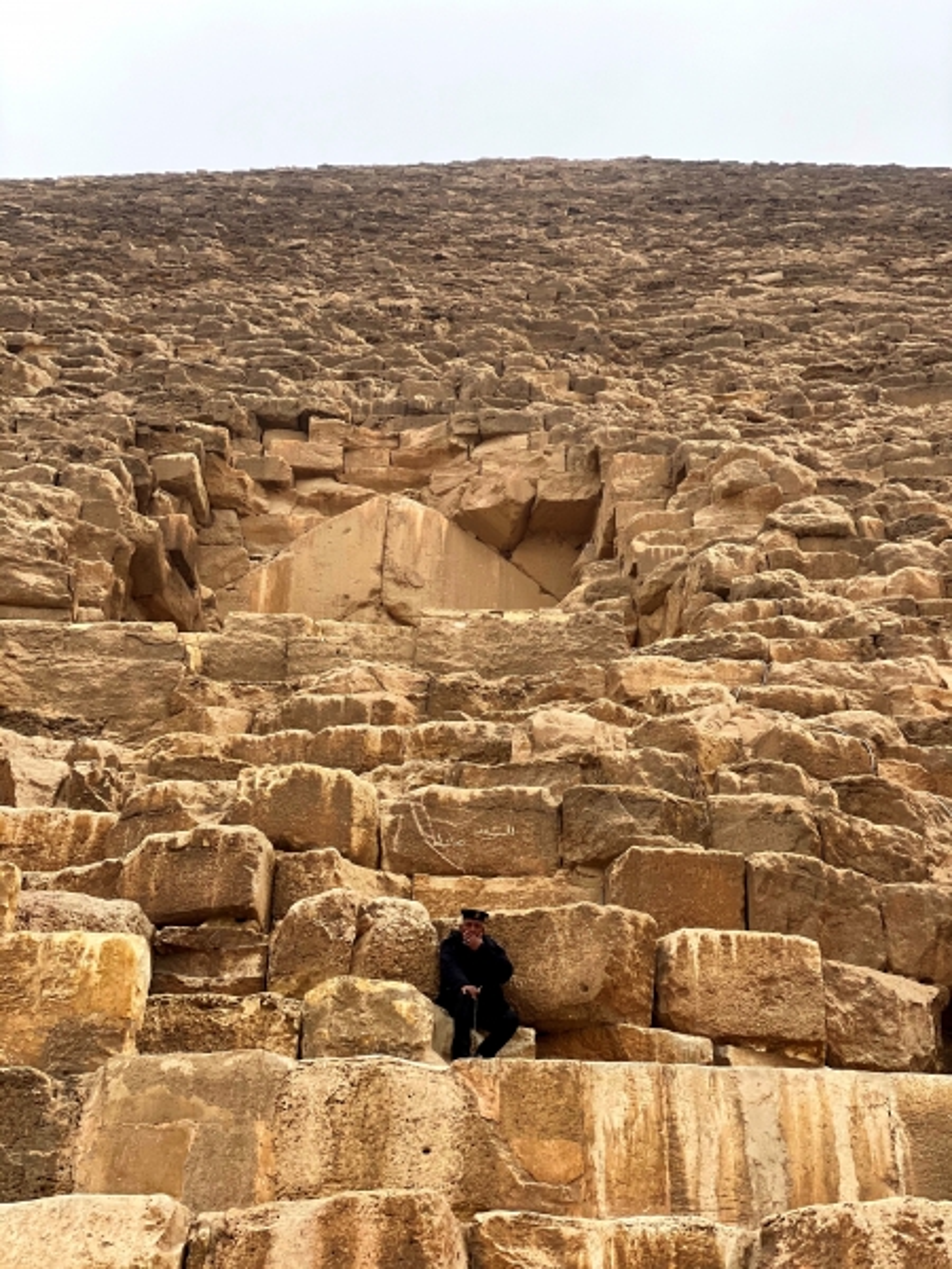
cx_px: 476
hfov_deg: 28.0
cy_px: 634
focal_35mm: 52
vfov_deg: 36.8
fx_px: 1907
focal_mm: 6
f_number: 2
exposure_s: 1/1065
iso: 20
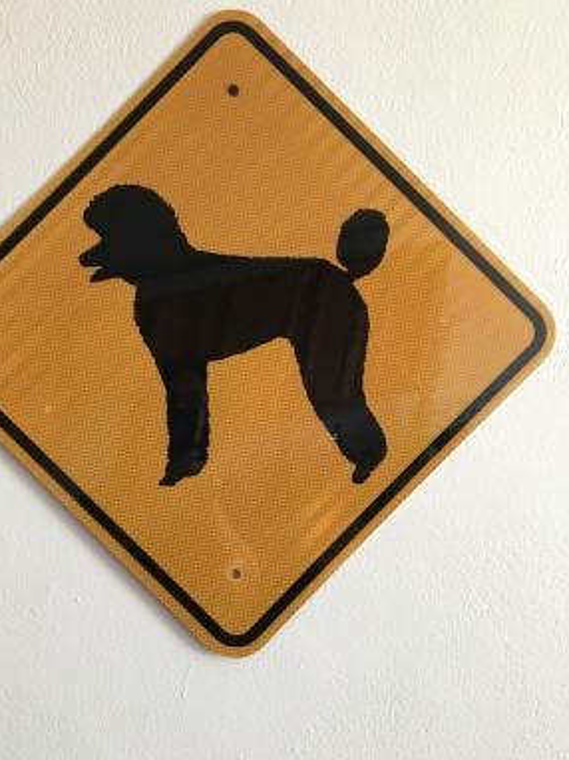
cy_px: 402
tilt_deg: -0.7
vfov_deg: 49.0
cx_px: 212
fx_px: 834
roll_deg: -0.3
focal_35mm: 38
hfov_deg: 37.4
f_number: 2.2
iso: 200
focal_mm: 4.15
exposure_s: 1/24
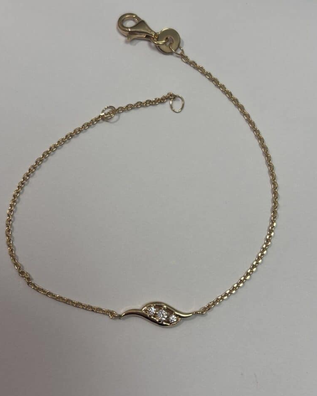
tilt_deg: -77.4
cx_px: 159
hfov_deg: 27.6
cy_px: 207
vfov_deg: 34.1
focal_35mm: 55
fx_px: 645
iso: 40
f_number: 1.6
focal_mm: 5.96
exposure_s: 1/100
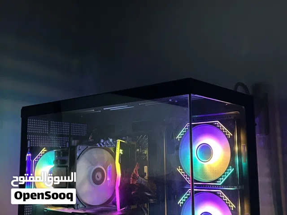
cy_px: 108
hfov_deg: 67.3
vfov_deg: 53.1
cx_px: 144
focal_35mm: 26
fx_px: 216
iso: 400
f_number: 1.5
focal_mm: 5.7
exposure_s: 1/58
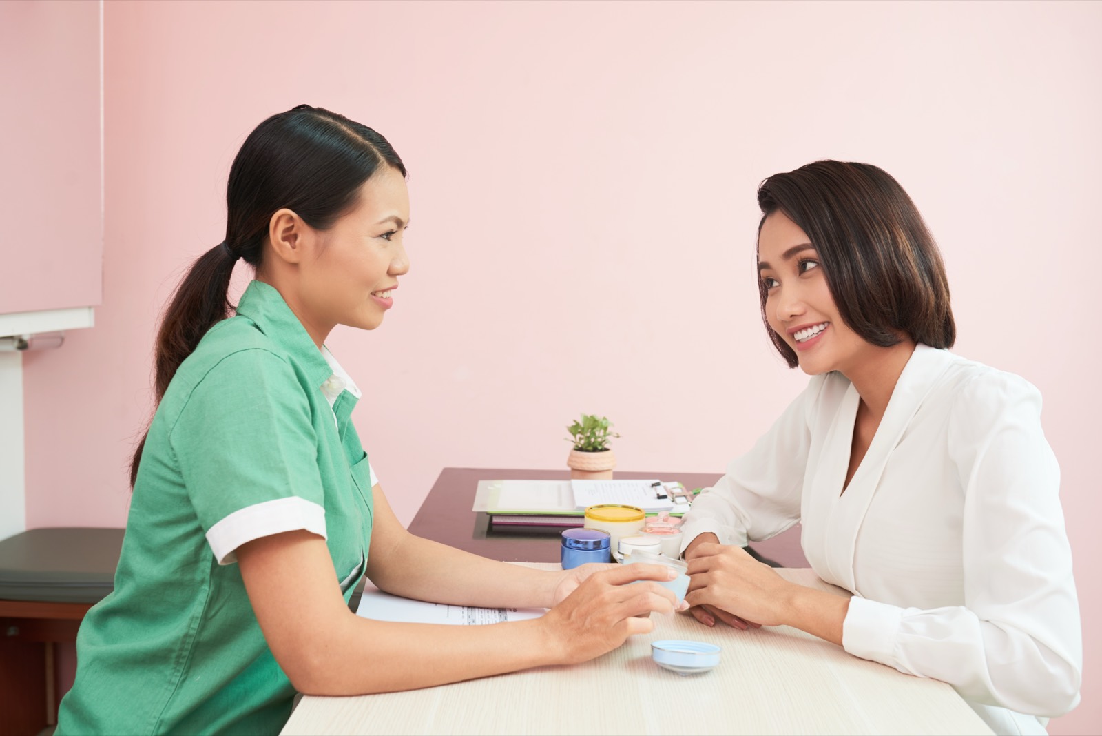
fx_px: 1072
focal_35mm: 35
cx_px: 551
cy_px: 368
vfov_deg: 37.9
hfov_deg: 54.4
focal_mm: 35
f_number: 5
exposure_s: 1/125
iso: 125
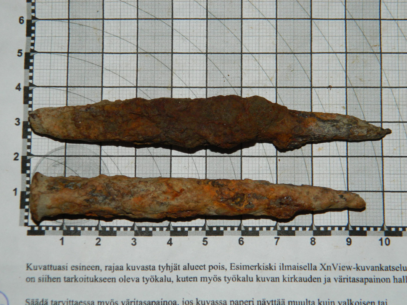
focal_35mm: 84
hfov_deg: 23.3
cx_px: 204
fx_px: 988
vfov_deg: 17.6
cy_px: 152
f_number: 11.9
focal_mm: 15.1
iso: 200
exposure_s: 1/50
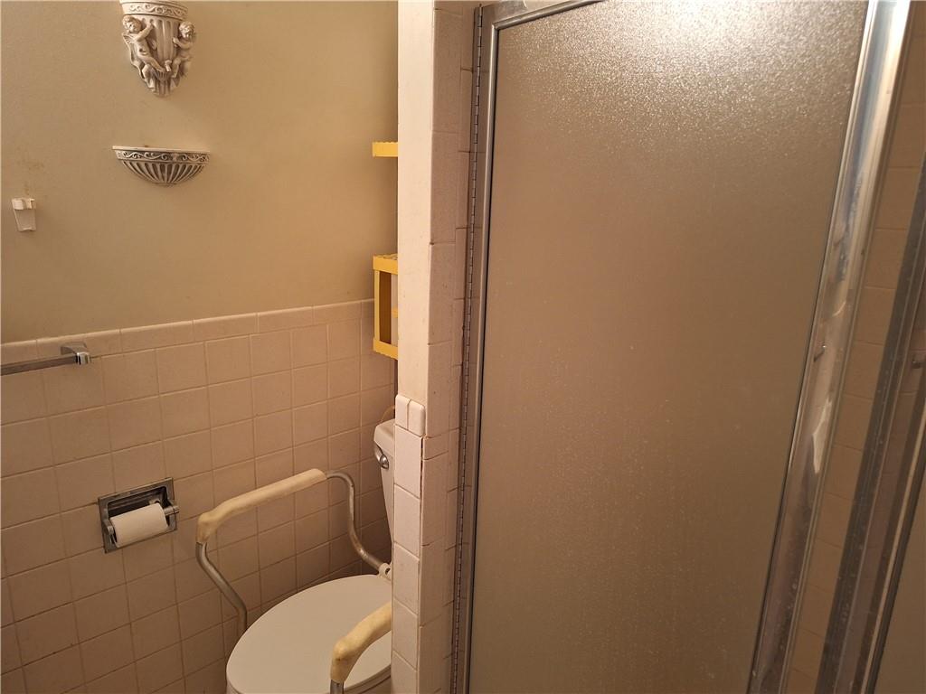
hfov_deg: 73.9
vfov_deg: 58.9
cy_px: 347
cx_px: 463
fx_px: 615
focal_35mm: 23
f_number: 1.8
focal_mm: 5.54
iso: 250
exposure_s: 1/24
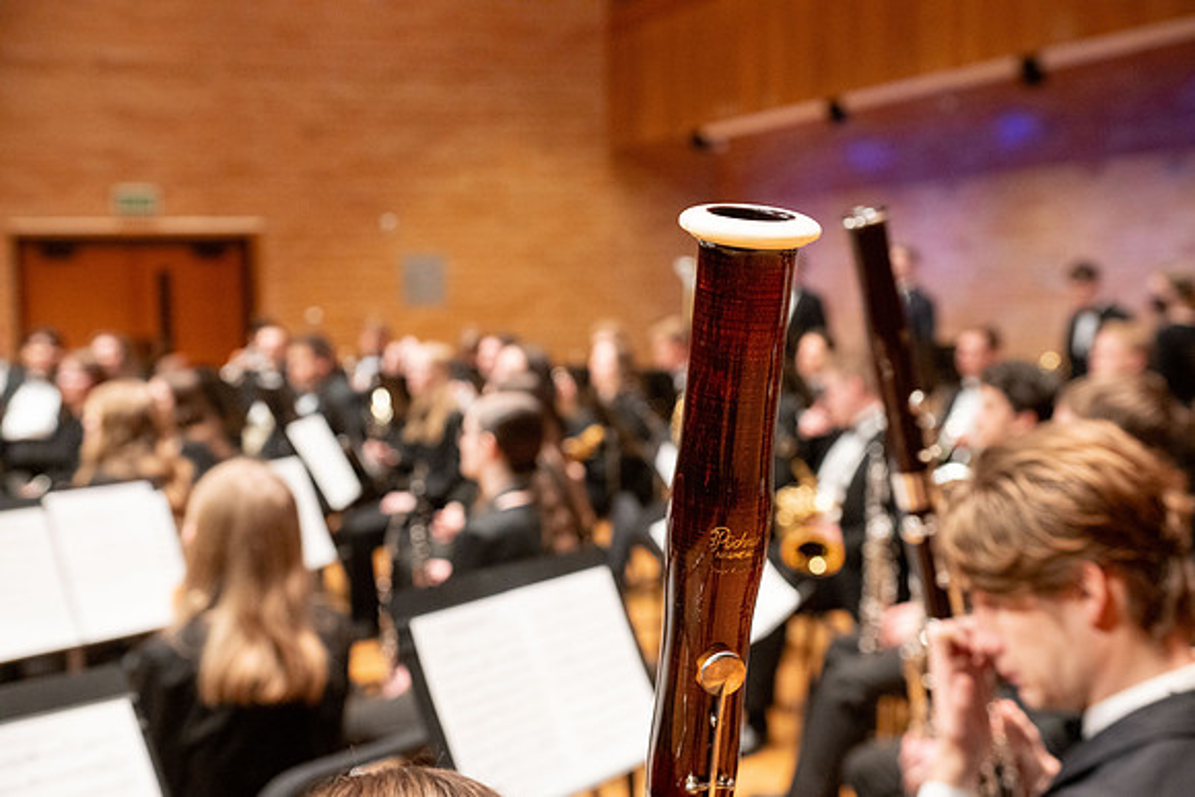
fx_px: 1394
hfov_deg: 46.4
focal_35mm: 42
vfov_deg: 31.9
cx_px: 598
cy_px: 398
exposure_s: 1/160
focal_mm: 42
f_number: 4
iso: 2500
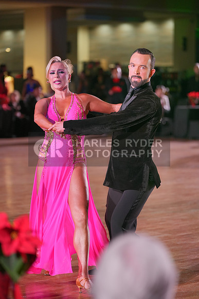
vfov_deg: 18.1
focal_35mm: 113
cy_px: 150
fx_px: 936
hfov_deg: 12.1
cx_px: 100
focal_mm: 113
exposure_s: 1/400
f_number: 2.8
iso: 1250
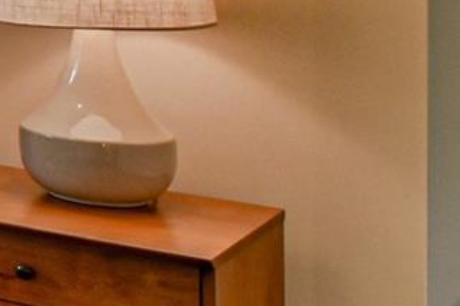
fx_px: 1316
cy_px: -186
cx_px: -917
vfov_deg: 12.5
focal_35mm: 103
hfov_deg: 11.4
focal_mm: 16
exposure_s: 1/250
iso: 1600
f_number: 8
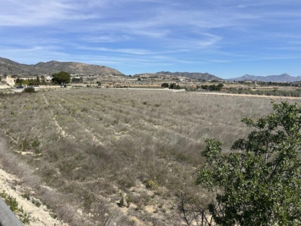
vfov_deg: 53.1
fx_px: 226
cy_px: 113
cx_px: 150
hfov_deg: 67.3
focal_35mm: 26
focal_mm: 5.7
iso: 50
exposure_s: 1/5319
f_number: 1.5
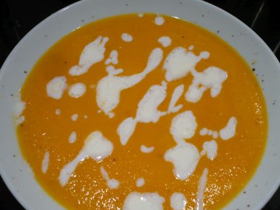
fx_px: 299
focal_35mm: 37
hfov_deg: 50.1
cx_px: 135
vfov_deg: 38.7
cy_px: 110
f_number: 2.8
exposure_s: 1/30
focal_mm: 5.8
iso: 125
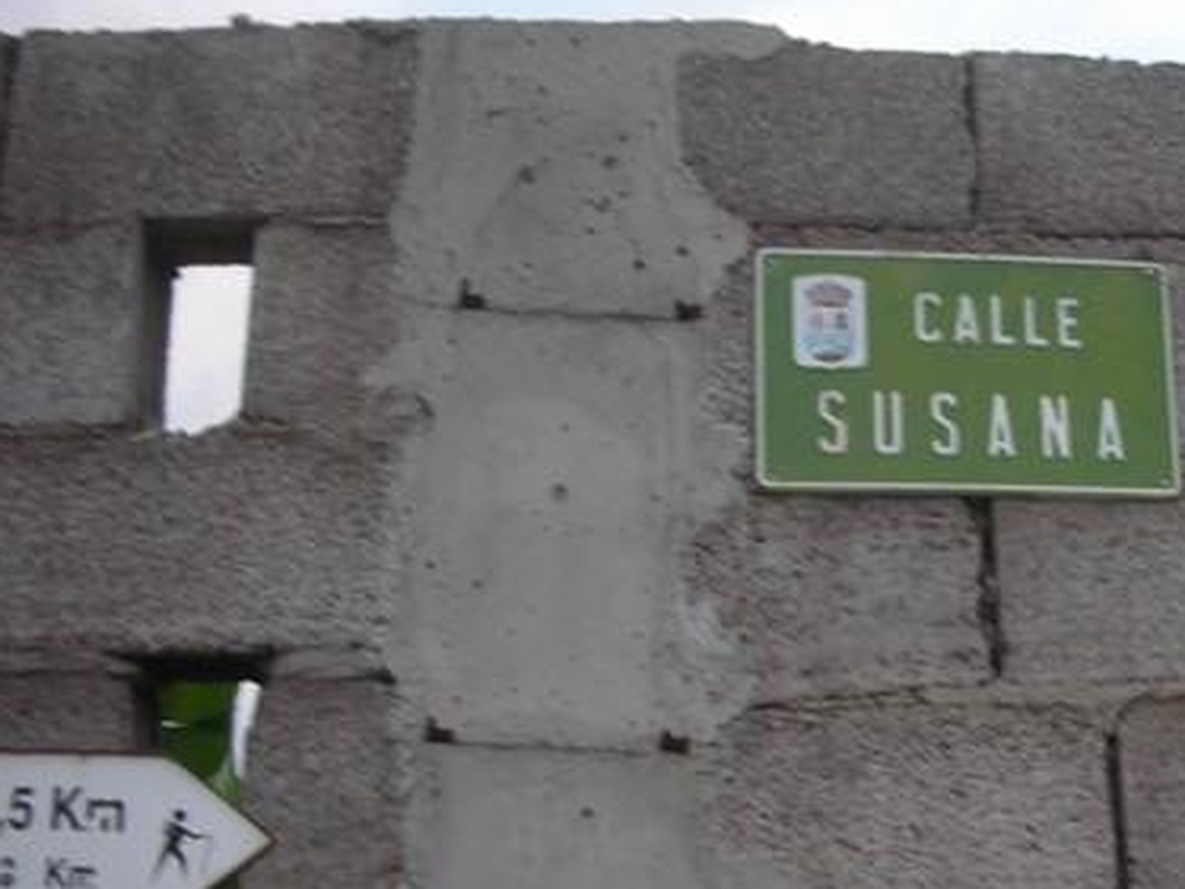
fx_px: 2055
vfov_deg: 24.4
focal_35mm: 60
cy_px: 543
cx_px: 1001
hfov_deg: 31.1
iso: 50
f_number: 3
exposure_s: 1/43.5
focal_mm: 5.8
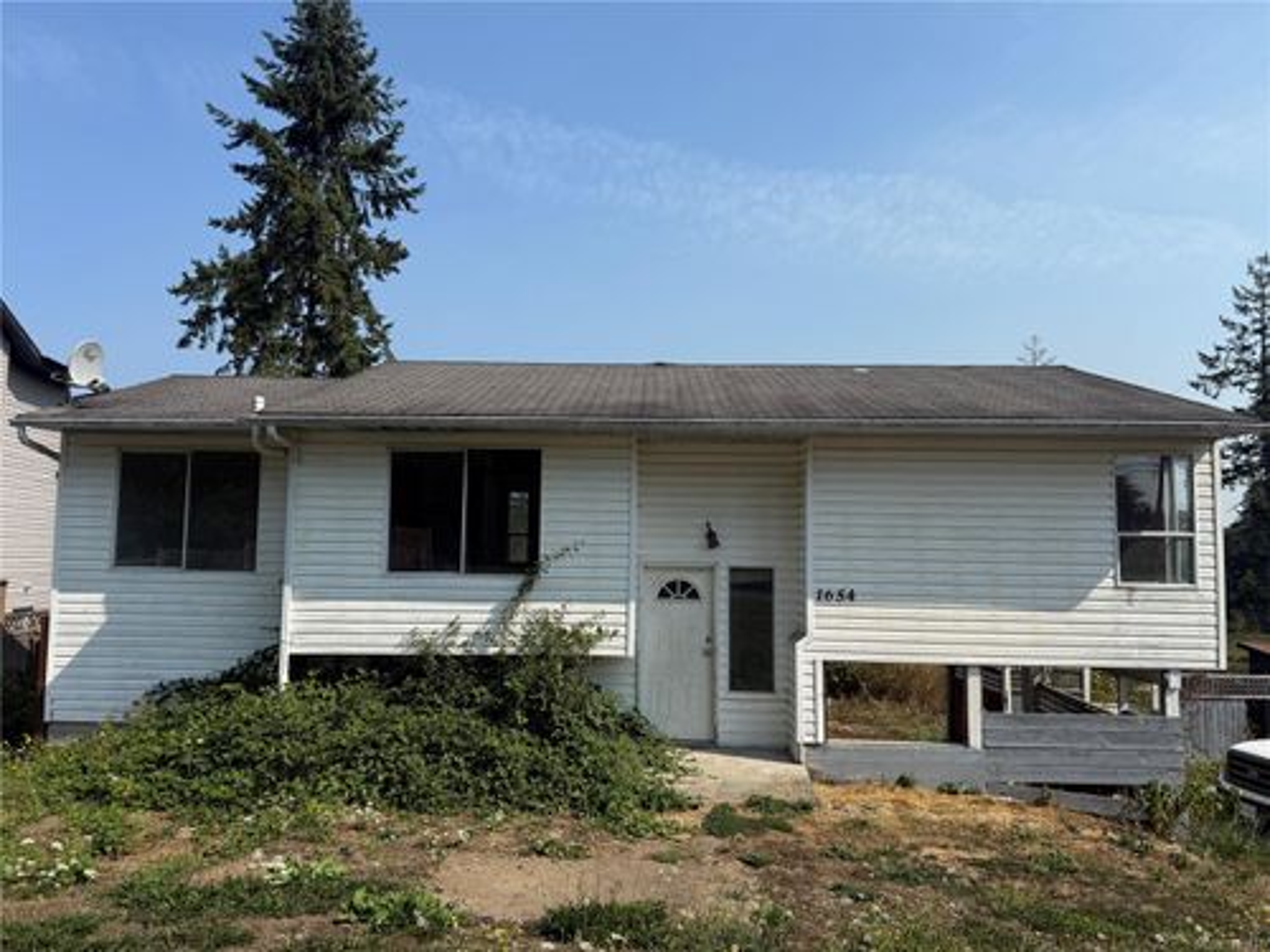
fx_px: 881
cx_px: 635
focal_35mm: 24
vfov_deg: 56.8
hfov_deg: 71.6
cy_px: 476
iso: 80
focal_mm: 6.76
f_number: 1.78
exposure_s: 1/5319
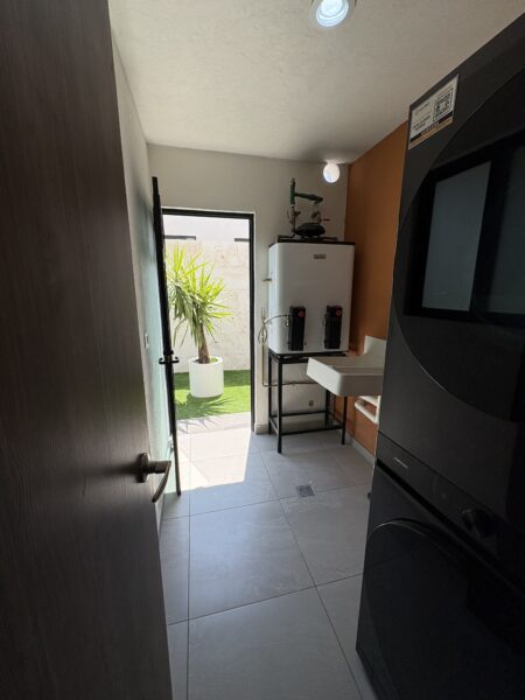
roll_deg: -1.0
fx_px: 283
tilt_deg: -11.5
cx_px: 262
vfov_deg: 102.1
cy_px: 350
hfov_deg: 85.7
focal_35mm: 14
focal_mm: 2.22
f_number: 2.2
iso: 64
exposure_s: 1/756
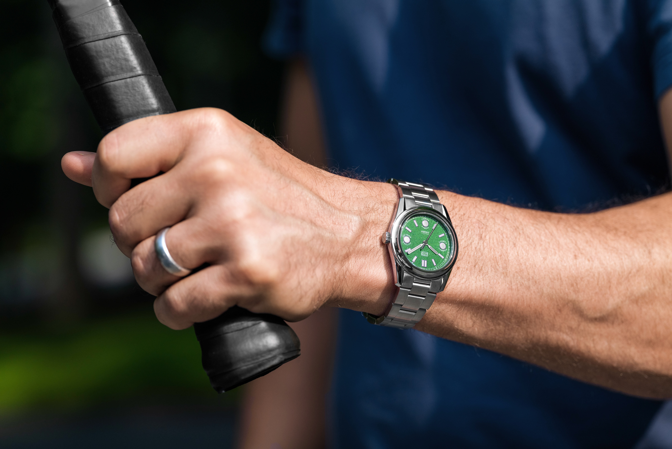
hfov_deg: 19.5
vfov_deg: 13.0
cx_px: 336
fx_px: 1960
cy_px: 224
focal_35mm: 105
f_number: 4
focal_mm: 105
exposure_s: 1/1600
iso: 200
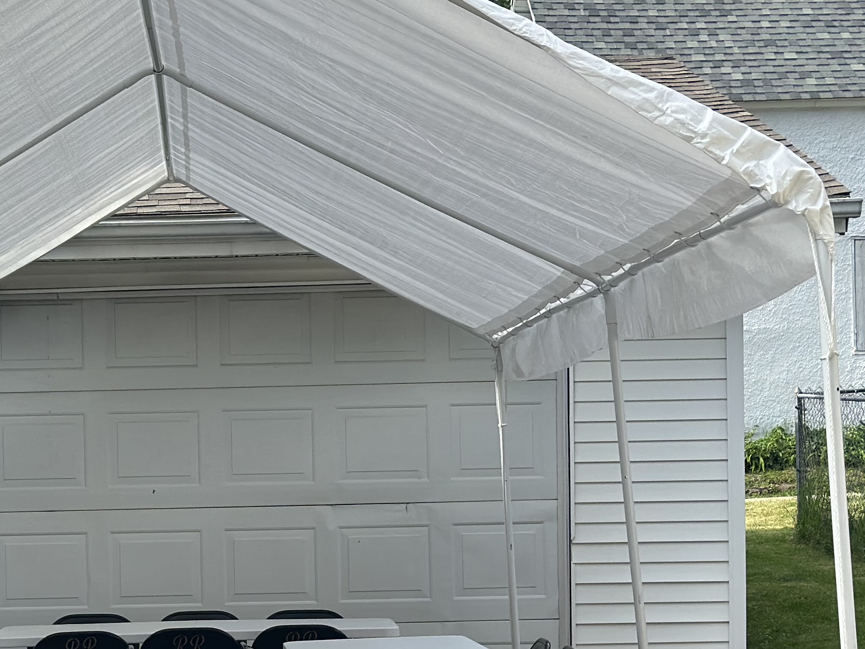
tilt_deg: +0.6
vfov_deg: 15.4
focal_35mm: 96
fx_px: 2399
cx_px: 188
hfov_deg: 20.2
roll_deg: +1.0
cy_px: 456
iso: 80
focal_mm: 6.86
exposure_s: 1/2160
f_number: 1.78
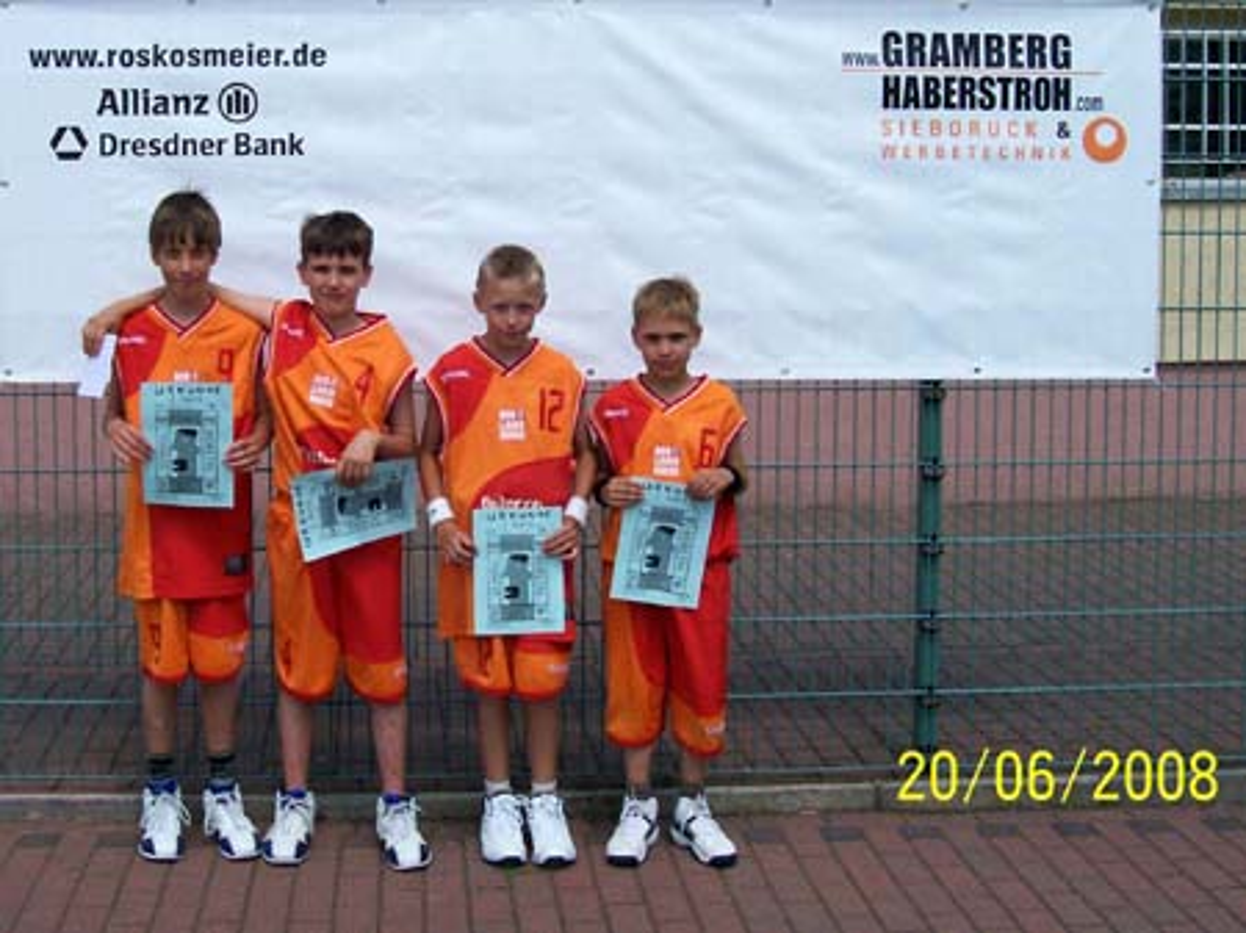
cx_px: 623
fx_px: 1511
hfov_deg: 44.8
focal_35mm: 42
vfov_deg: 34.3
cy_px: 466
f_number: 5.6
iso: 80
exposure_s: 1/385
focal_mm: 7
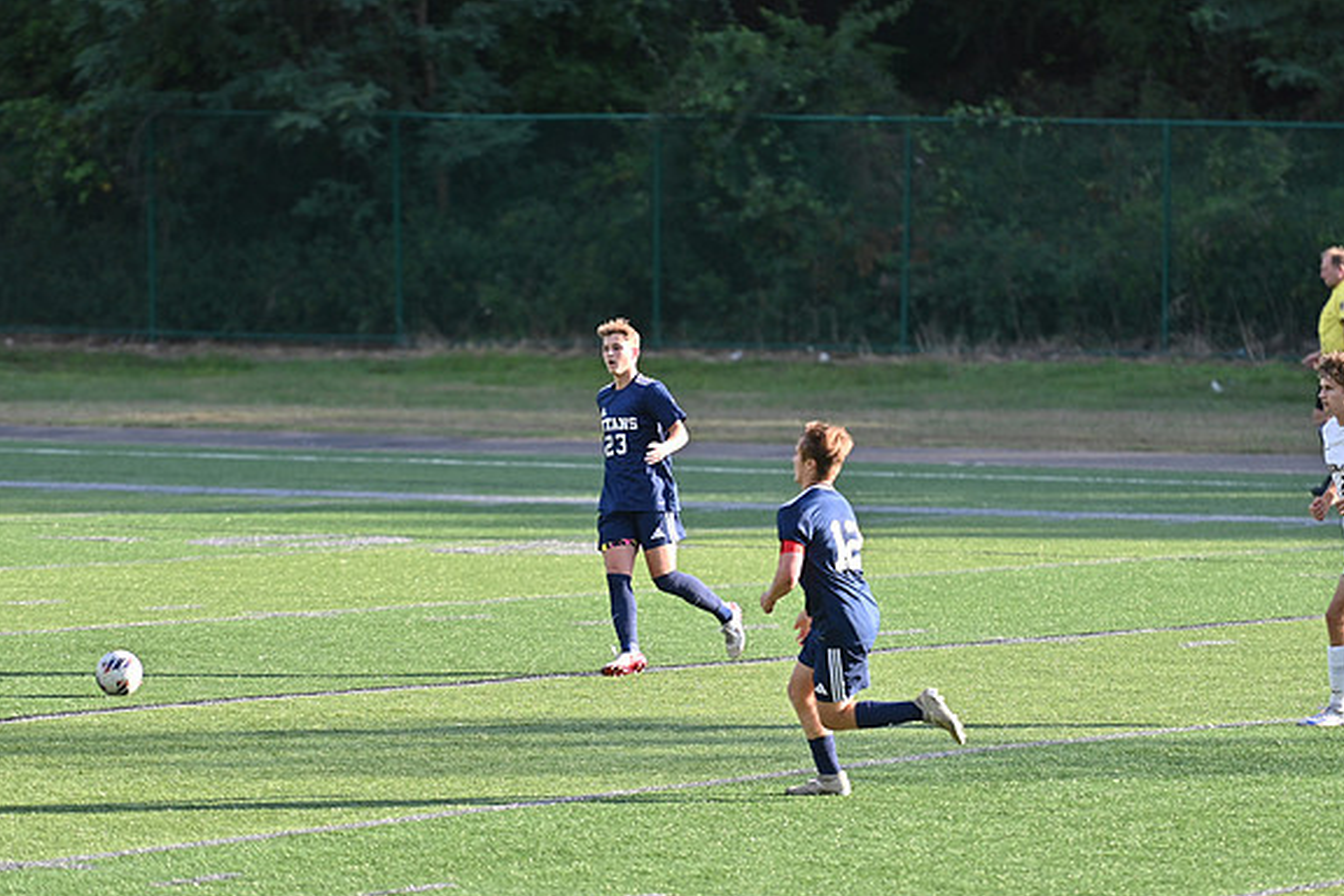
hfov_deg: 7.2
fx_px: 10714
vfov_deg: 4.8
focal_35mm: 287
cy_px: 449
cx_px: 672
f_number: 2.8
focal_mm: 190
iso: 200
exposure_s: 1/1250
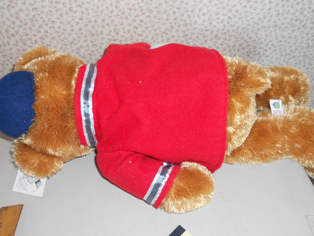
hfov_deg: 52.6
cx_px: 143
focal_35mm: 35
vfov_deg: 40.7
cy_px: 128
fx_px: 317
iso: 80
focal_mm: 5.8
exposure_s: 1/25
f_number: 3.5
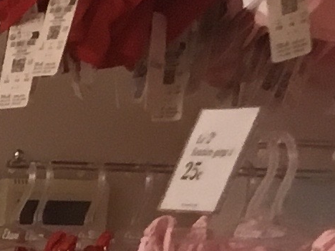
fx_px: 2090
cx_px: -815
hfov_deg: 7.5
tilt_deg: -8.2
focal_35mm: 216
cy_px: 594
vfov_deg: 6.6
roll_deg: -1.9
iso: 64
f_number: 2.4
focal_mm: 3.3
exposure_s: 1/33
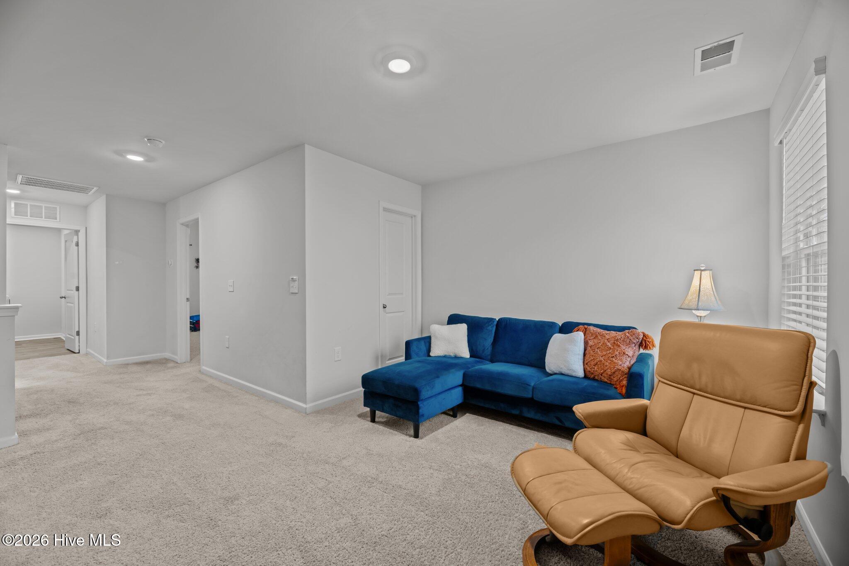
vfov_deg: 81.2
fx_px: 330
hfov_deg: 104.3
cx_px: 424
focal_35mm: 14
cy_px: 283
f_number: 9
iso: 400
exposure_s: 1
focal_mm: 14
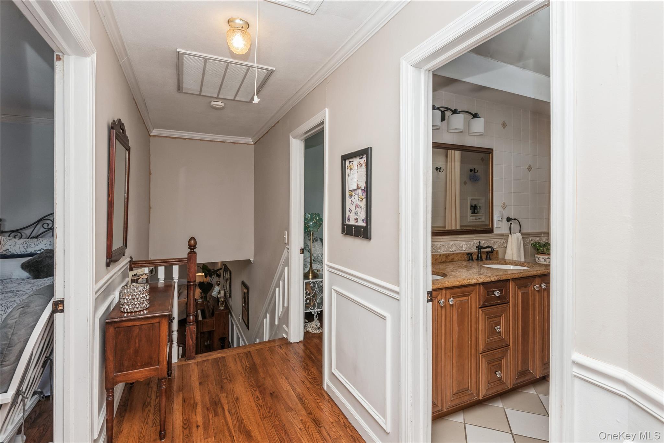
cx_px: 332
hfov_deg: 96.7
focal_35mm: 16
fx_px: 295
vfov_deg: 73.8
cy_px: 222
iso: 200
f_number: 9
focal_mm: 16
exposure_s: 1/25
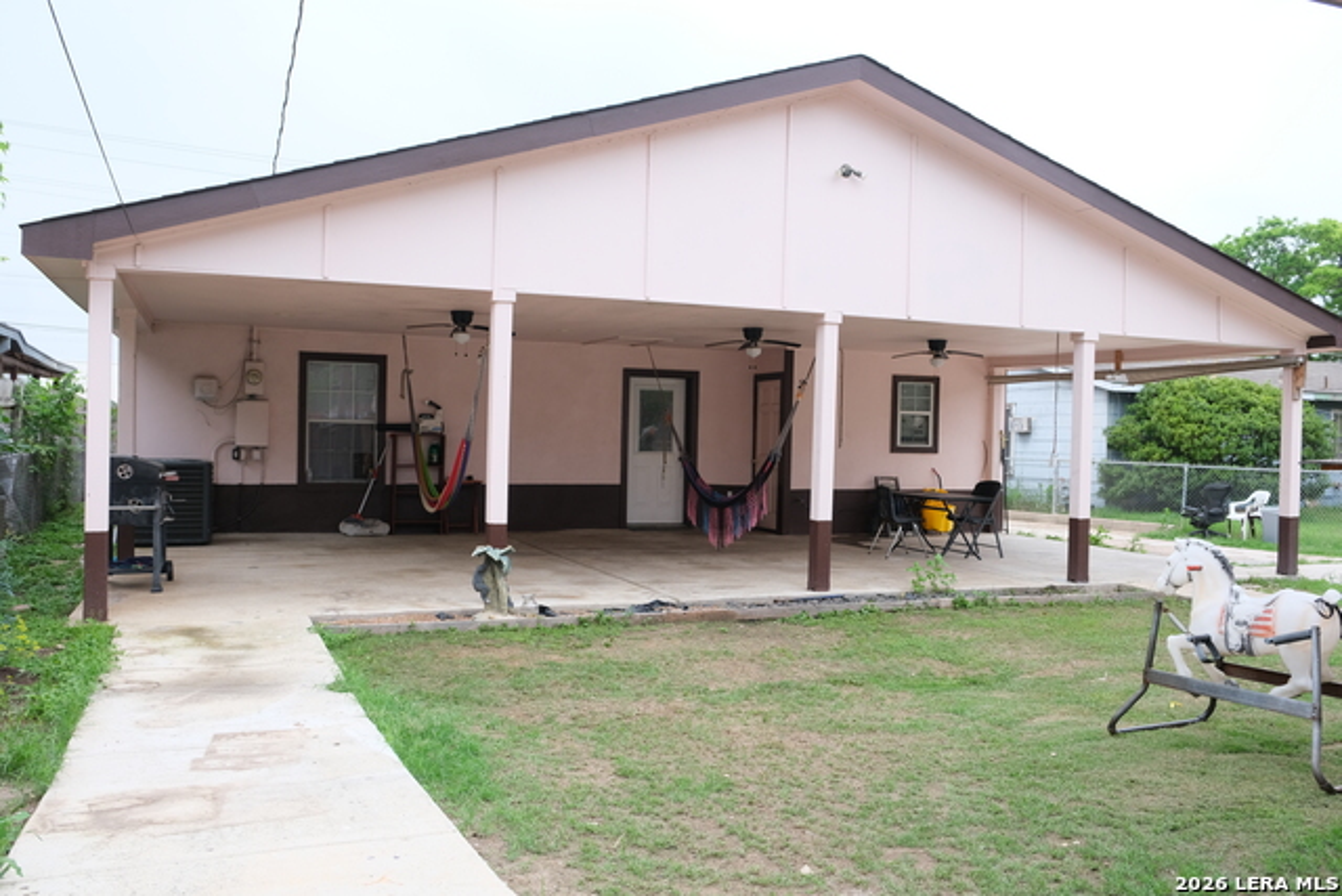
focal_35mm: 29
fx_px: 1081
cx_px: 671
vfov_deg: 45.0
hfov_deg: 63.6
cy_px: 448
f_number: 5.6
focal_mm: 19.6
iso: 320
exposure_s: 1/280
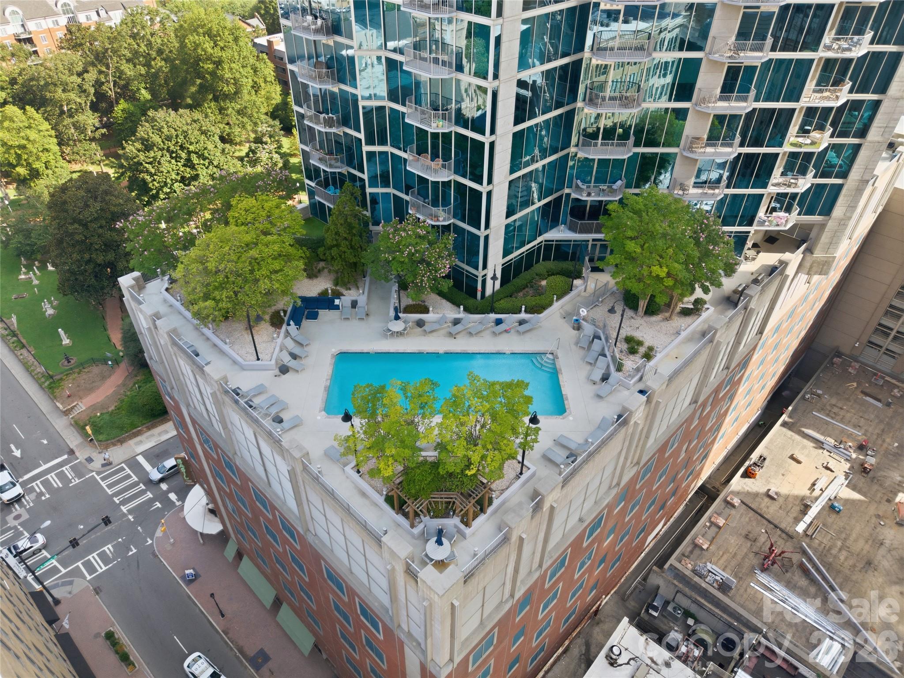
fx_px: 627
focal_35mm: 24
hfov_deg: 71.6
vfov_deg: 56.8
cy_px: 339
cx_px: 452
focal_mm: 8.7
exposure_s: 1/1000
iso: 220
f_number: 1.8
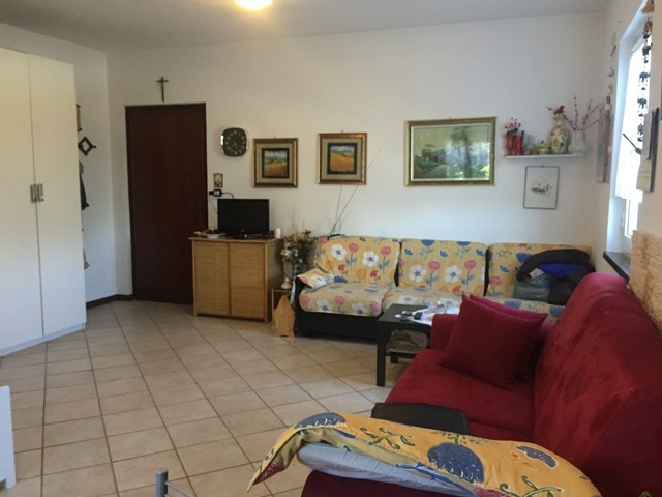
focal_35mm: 29
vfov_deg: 48.2
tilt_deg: -7.9
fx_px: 555
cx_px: 331
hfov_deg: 61.7
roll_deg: -0.8
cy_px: 248
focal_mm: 4.15
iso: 250
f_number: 2.2
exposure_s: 1/33
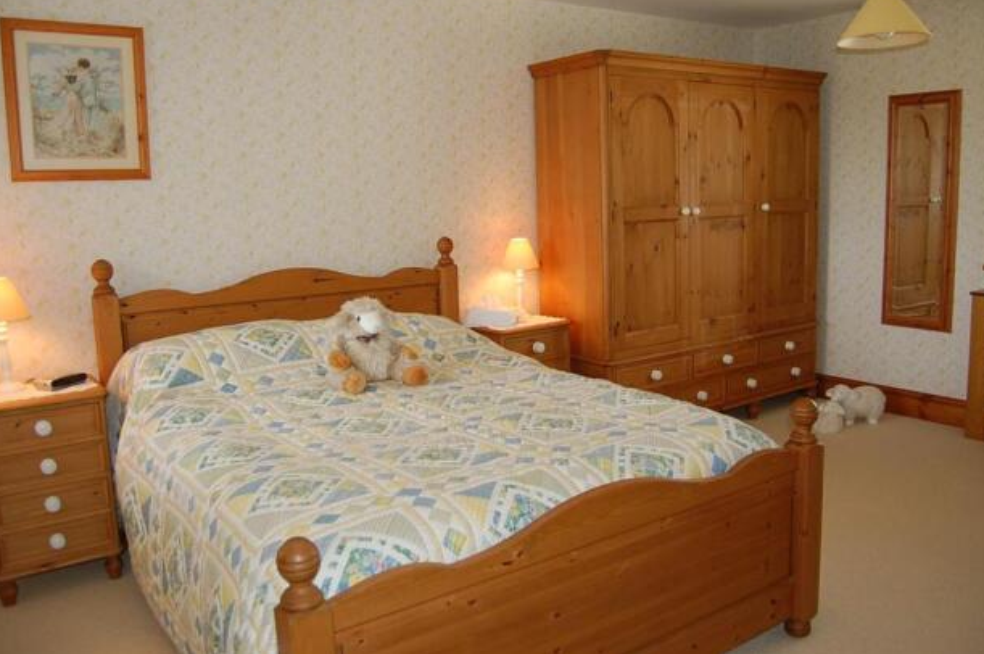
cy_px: 306
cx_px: 493
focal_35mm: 29
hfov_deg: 63.7
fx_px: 792
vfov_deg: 44.8
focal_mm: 18
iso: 400
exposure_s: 1/60
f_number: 3.5
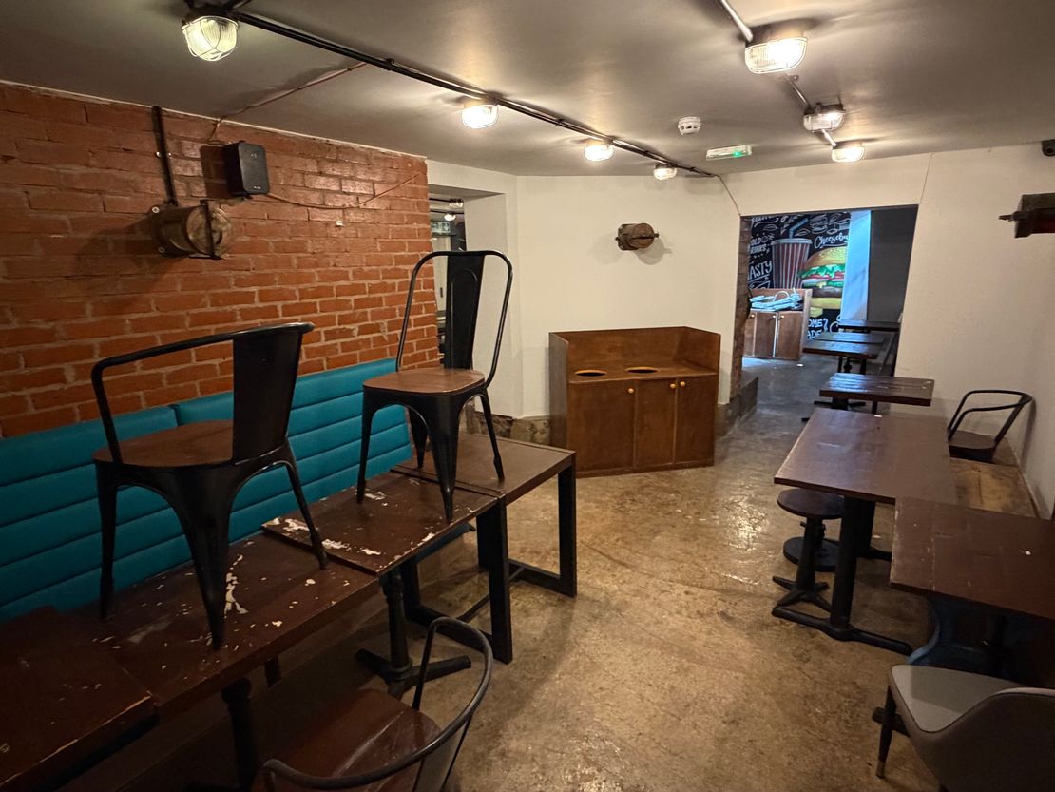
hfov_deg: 102.1
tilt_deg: -12.8
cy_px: 396
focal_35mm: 14
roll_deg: +1.6
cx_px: 528
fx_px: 427
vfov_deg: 85.7
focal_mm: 2.22
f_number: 2.2
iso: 500
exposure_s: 1/50
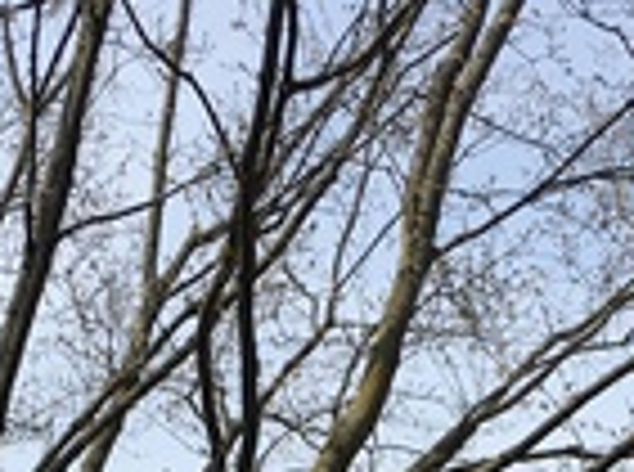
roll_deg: -0.2
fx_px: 2411
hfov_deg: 15.0
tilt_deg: +1.5
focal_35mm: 132
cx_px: 400
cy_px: 1047
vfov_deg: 10.1
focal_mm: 4.15
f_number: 2.2
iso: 25
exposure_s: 1/1603
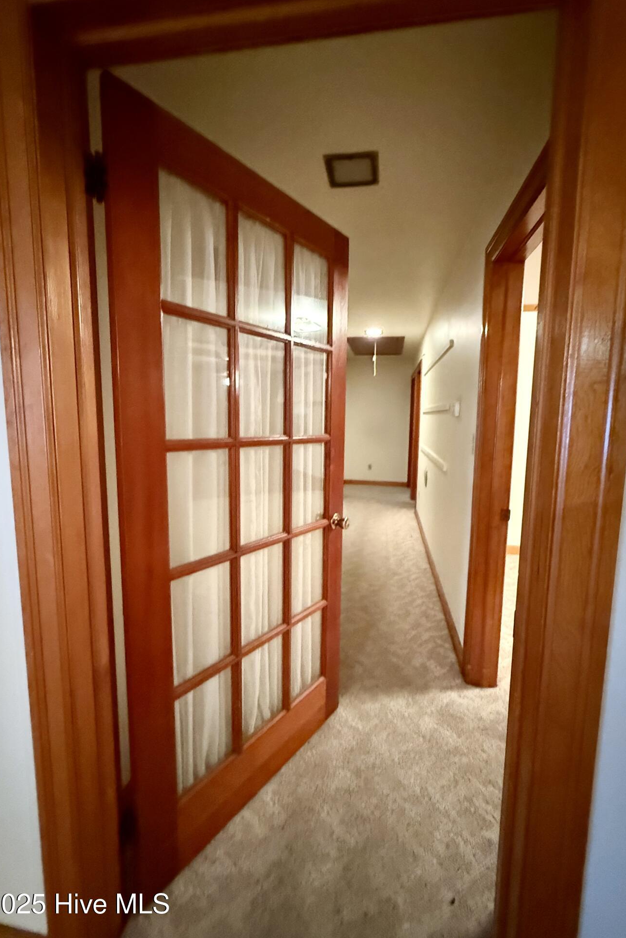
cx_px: 326
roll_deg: -1.0
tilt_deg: -5.5
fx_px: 391
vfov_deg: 100.4
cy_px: 465
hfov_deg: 77.3
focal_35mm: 15
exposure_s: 1/40
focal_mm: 2.22
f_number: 2.2
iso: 1250
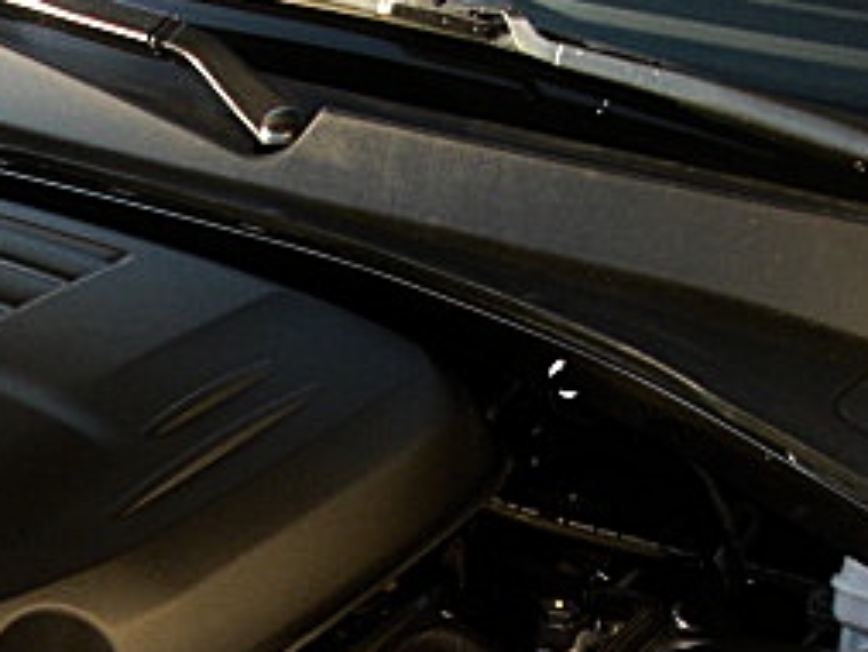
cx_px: -48
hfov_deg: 20.7
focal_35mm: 91
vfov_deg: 15.7
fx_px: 2283
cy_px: 748
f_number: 2.8
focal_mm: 6.3
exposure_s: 1/80
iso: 100
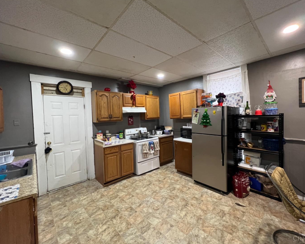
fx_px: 126
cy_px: 120
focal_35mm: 14
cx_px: 159
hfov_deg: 100.6
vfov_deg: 88.0
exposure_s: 1/60
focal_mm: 1.57
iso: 400
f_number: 1.8
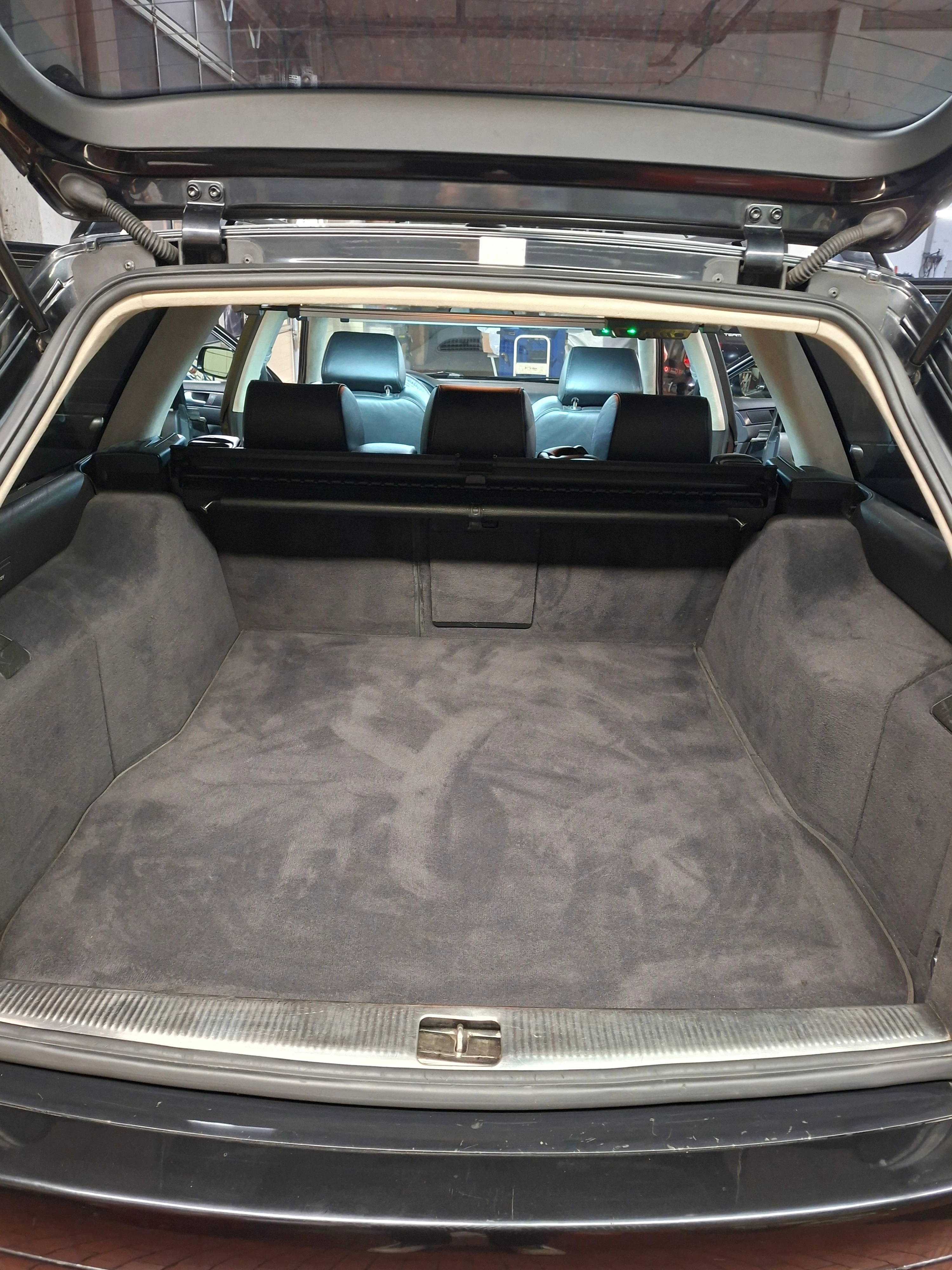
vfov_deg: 73.9
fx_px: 843
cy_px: 635
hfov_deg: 58.9
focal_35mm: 23
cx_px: 476
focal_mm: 5.54
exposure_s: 1/25
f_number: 1.8
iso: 640
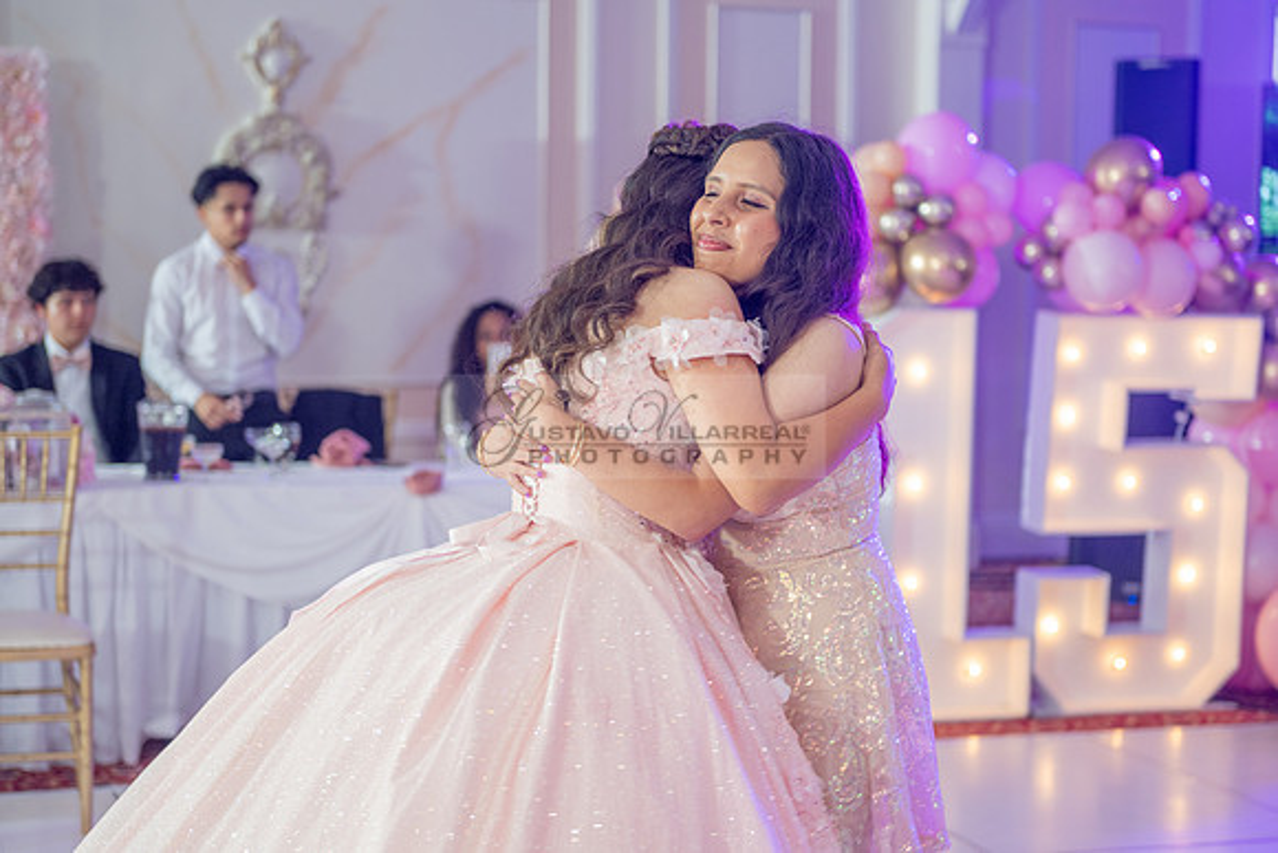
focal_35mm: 70
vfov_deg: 19.5
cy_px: 426
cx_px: 639
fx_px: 2485
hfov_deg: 28.8
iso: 400
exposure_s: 1/100
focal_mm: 70
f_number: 2.8
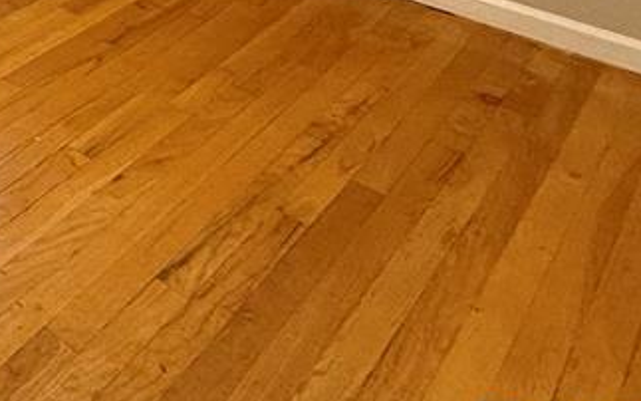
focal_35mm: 47
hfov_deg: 27.6
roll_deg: +0.5
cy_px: -312
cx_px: -339
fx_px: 821
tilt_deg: -6.9
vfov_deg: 20.2
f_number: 2.2
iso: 200
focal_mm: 2.22
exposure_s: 1/120
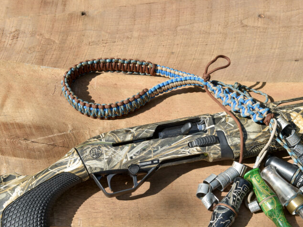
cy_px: 156
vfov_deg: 22.5
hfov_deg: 29.8
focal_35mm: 65
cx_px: 180
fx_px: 569
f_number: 9
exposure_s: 1/125
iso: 100
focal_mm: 42
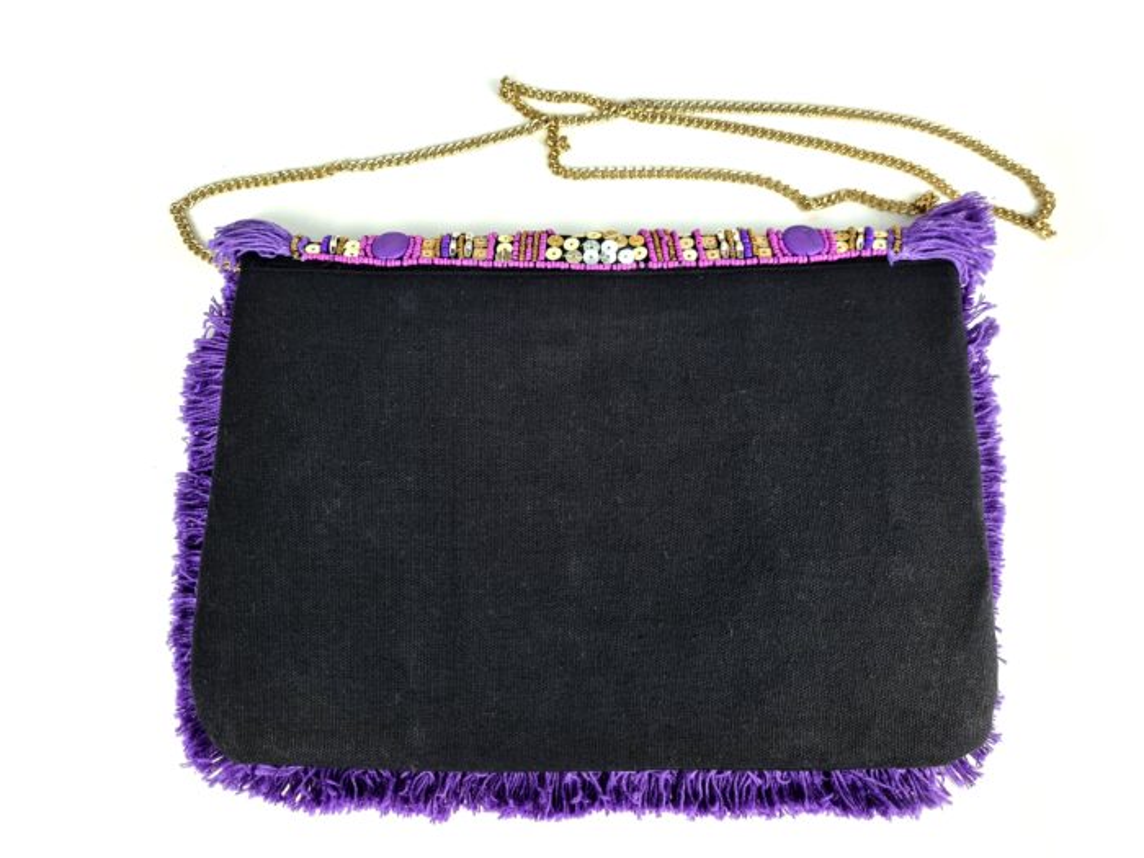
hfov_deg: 67.3
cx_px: 572
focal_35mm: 26
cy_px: 429
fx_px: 859
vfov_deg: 53.1
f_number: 1.8
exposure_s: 1/120
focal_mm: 5.4
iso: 100
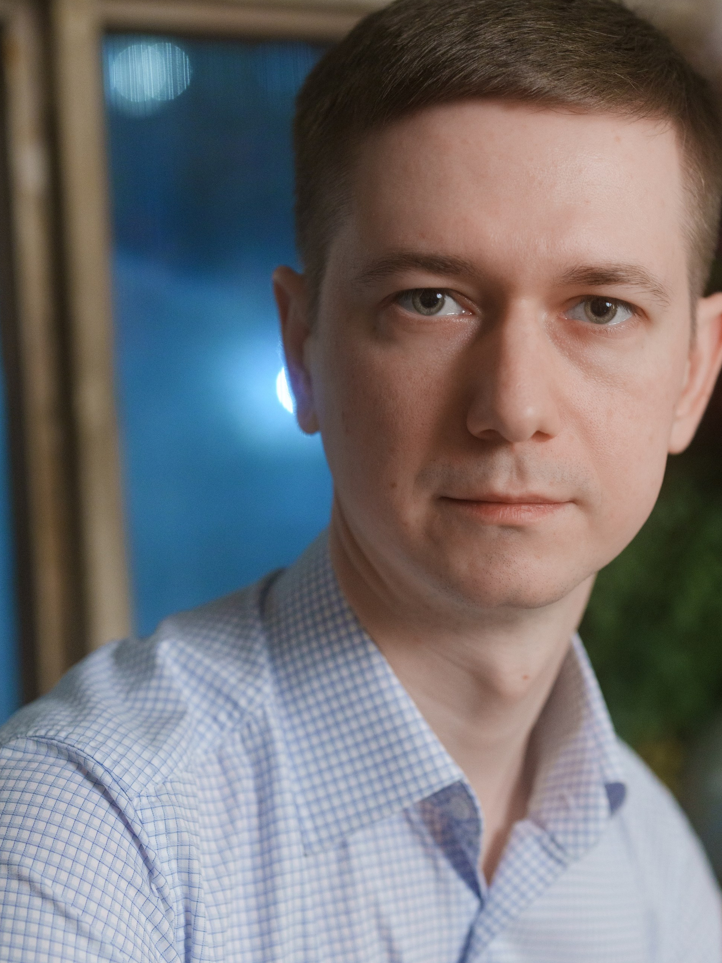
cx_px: 445
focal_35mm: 77
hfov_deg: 19.1
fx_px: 2141
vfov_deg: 25.3
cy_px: 557
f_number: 2.2
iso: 1000
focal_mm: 50
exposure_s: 1/80
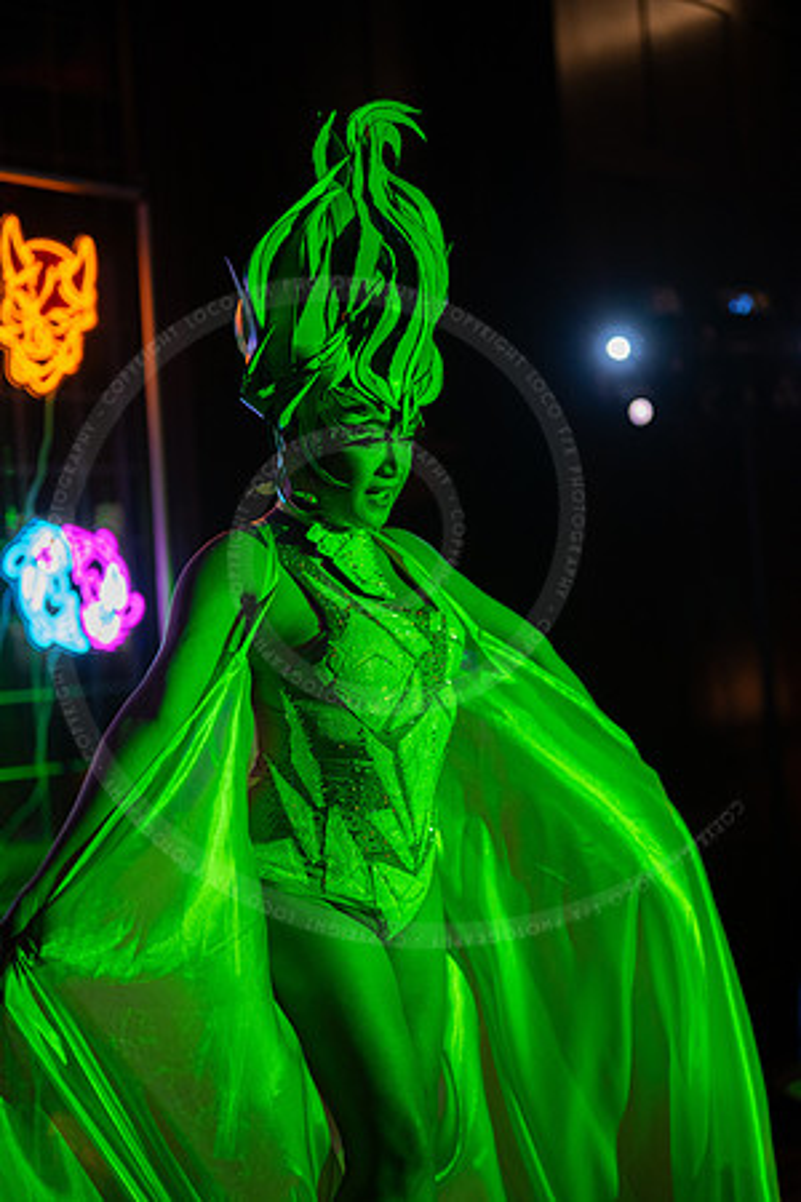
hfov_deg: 27.0
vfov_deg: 39.6
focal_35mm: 50
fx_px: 1669
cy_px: 601
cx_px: 400
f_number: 1.2
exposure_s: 1/400
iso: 800
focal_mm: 50
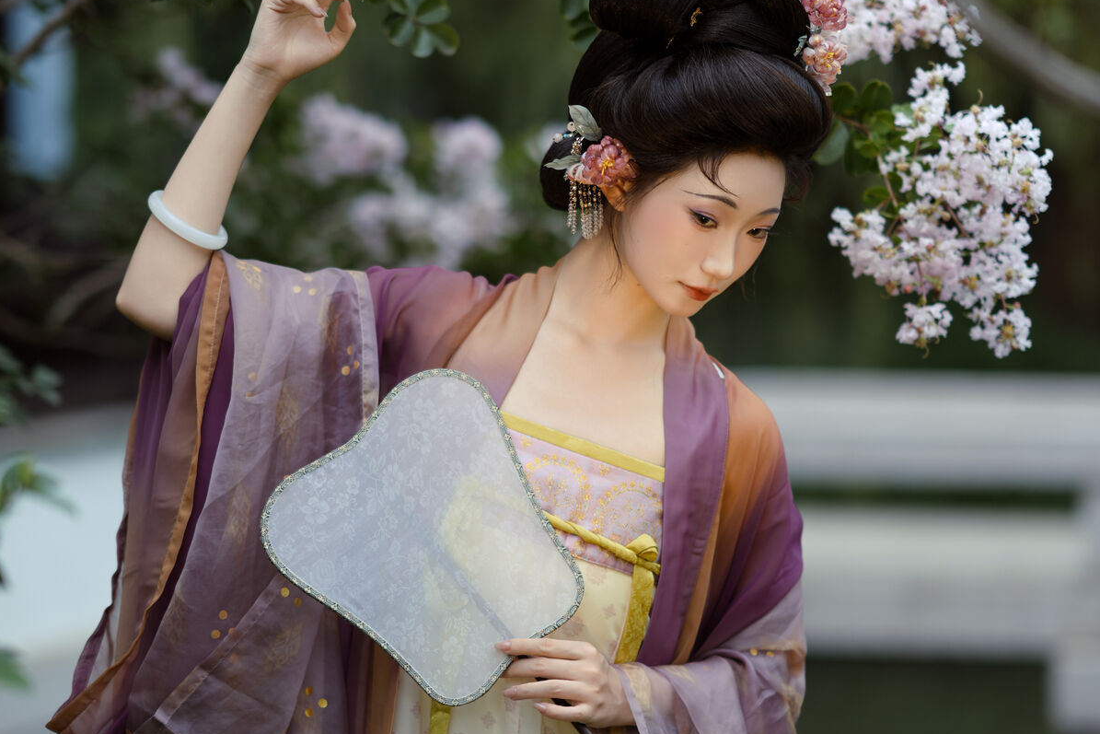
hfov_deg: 16.0
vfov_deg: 10.7
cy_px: 380
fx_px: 3911
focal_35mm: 128
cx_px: 549
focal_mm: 85
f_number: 1.4
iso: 80
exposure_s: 1/125
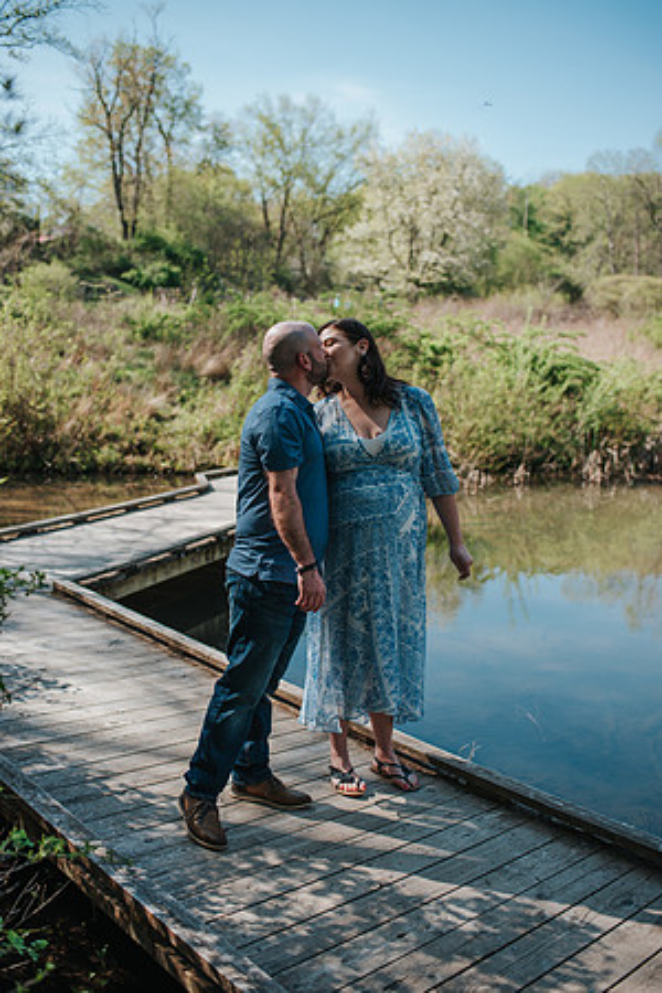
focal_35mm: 35
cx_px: 331
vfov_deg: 54.4
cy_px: 496
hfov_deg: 37.9
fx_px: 965
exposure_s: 1/1000
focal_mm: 35
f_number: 2.5
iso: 100
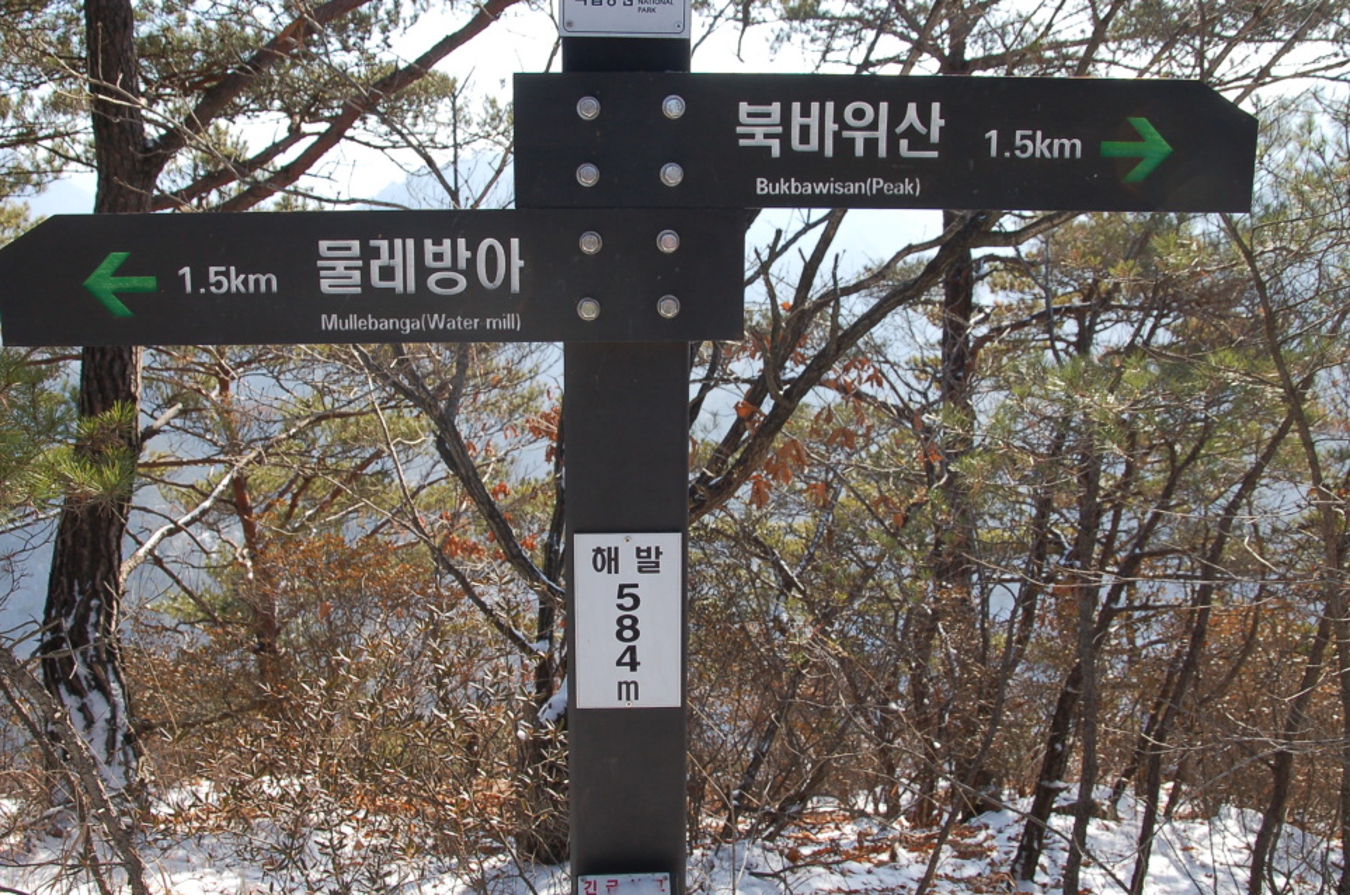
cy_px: 444
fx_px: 1255
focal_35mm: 34
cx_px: 658
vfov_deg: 39.3
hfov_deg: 56.5
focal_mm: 21
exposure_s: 1/200
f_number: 7.1
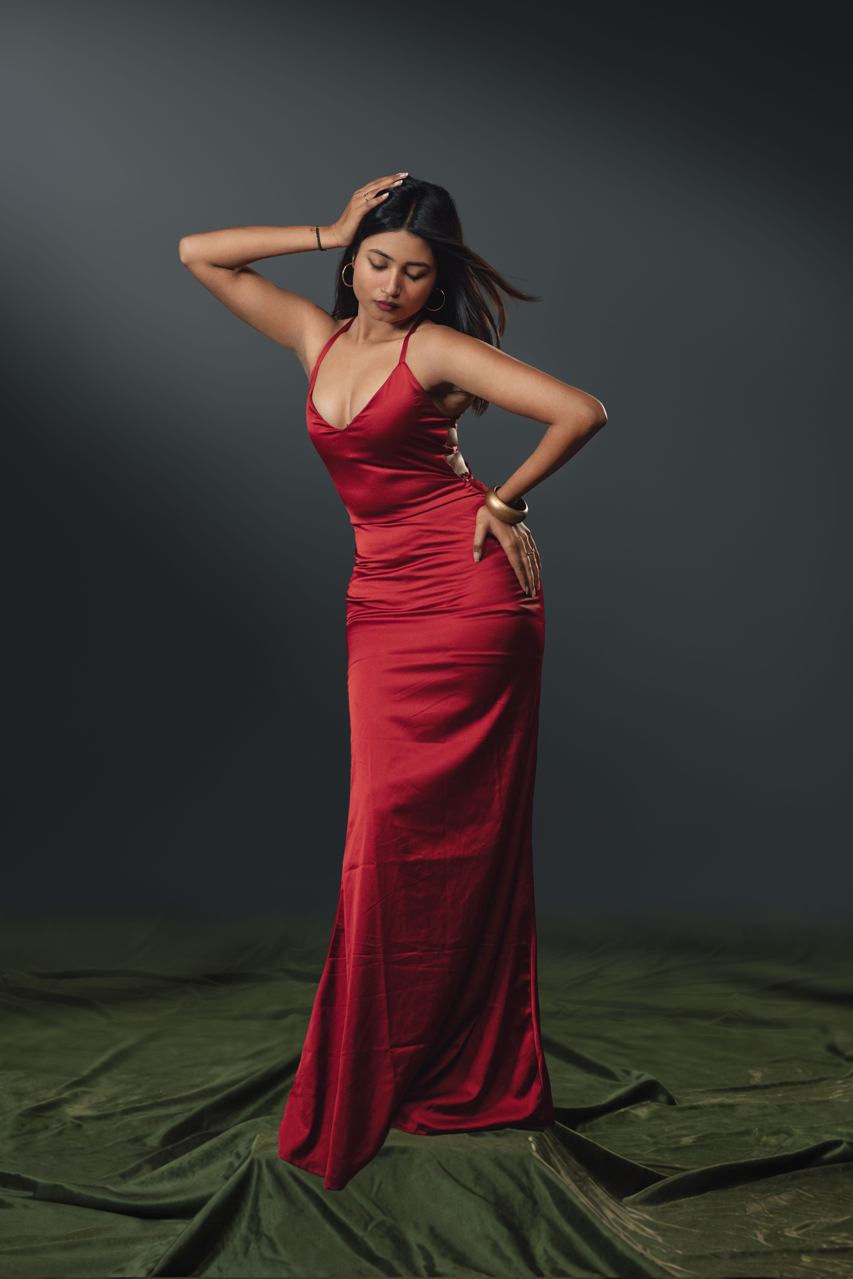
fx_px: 3021
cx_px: 426
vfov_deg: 23.9
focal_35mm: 85
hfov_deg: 16.1
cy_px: 640
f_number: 2.2
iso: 1000
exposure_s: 1/250
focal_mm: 85
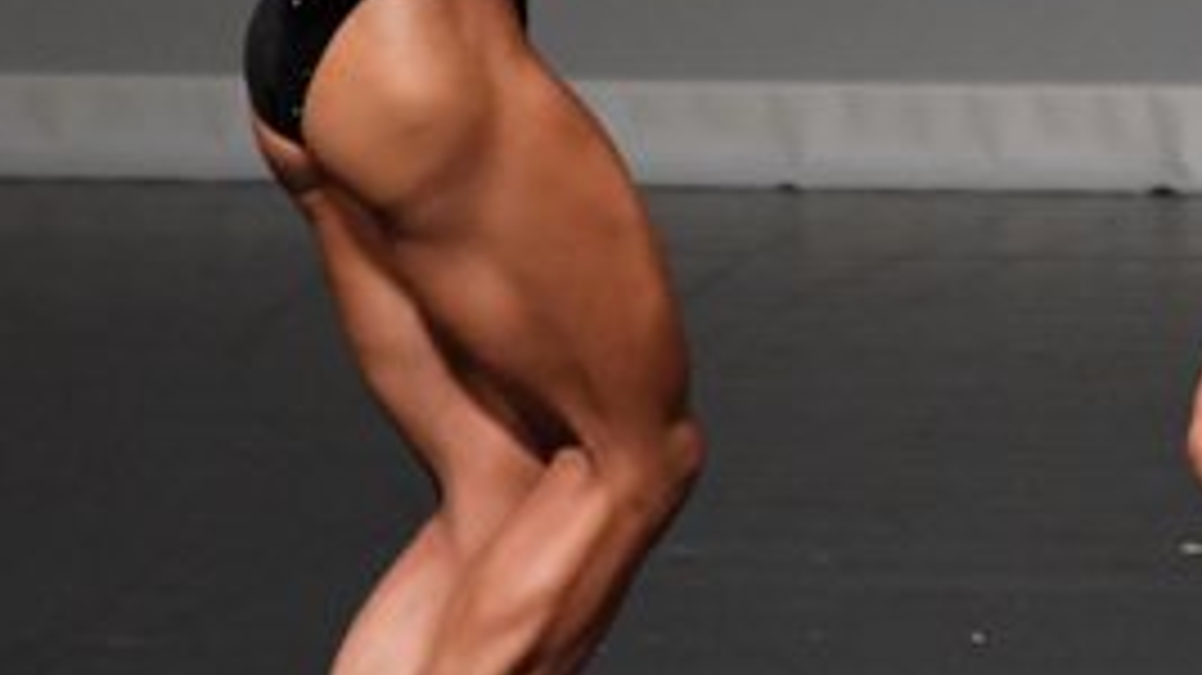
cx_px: 1312
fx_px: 36323
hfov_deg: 1.9
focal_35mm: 1140
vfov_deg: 1.1
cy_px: 90
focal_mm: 250
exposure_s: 1/400
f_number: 5.6
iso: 5600
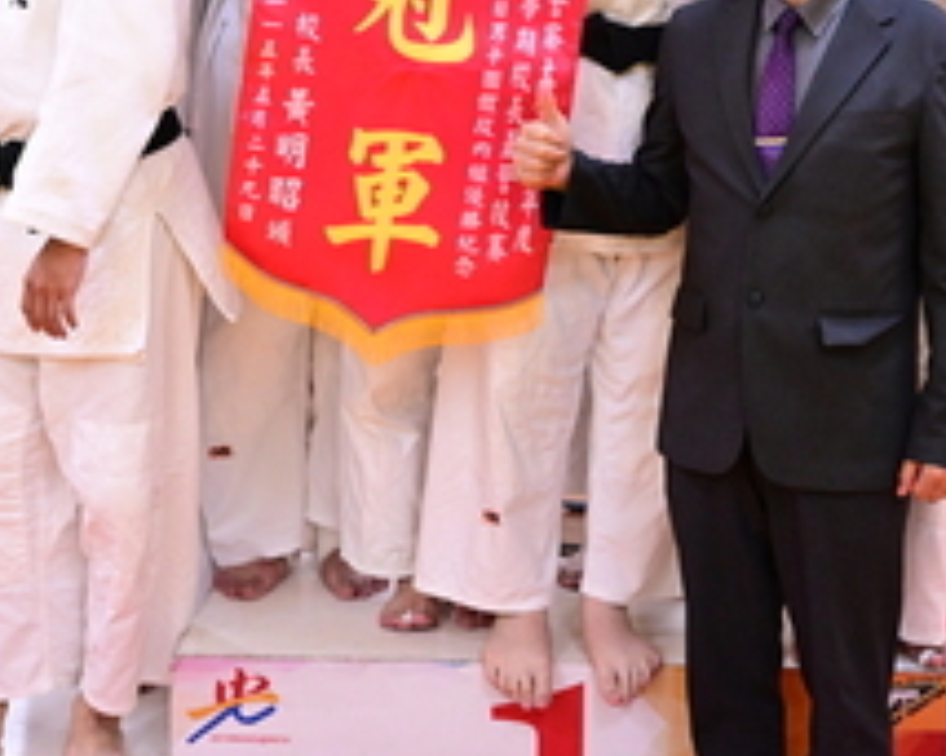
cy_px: 122
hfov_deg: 22.6
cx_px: 561
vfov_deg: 18.0
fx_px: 2366
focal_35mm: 85
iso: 2500
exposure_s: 1/200
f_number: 4
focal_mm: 27.5
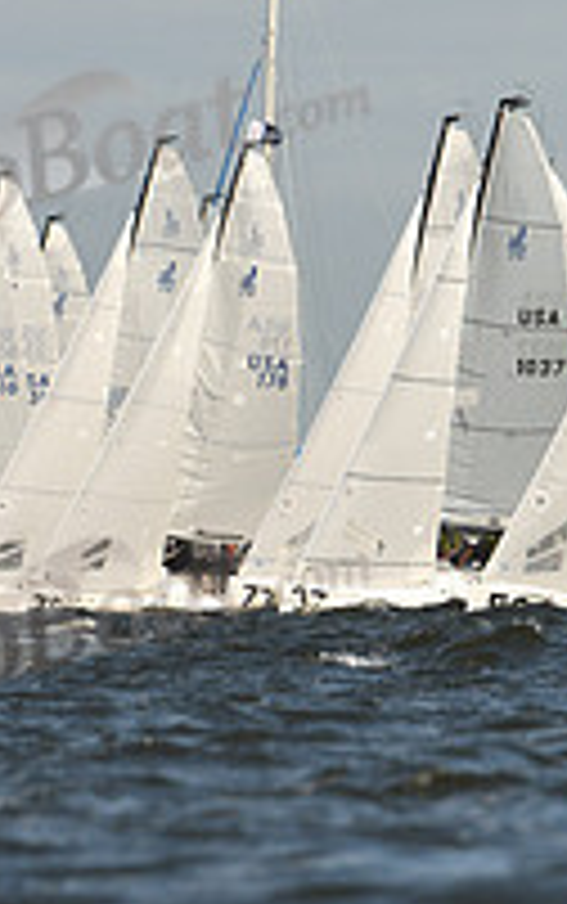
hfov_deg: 1.2
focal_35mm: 1116
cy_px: 335
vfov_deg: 1.9
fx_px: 27533
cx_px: 608
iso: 250
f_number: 7.1
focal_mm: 380
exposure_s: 1/1250
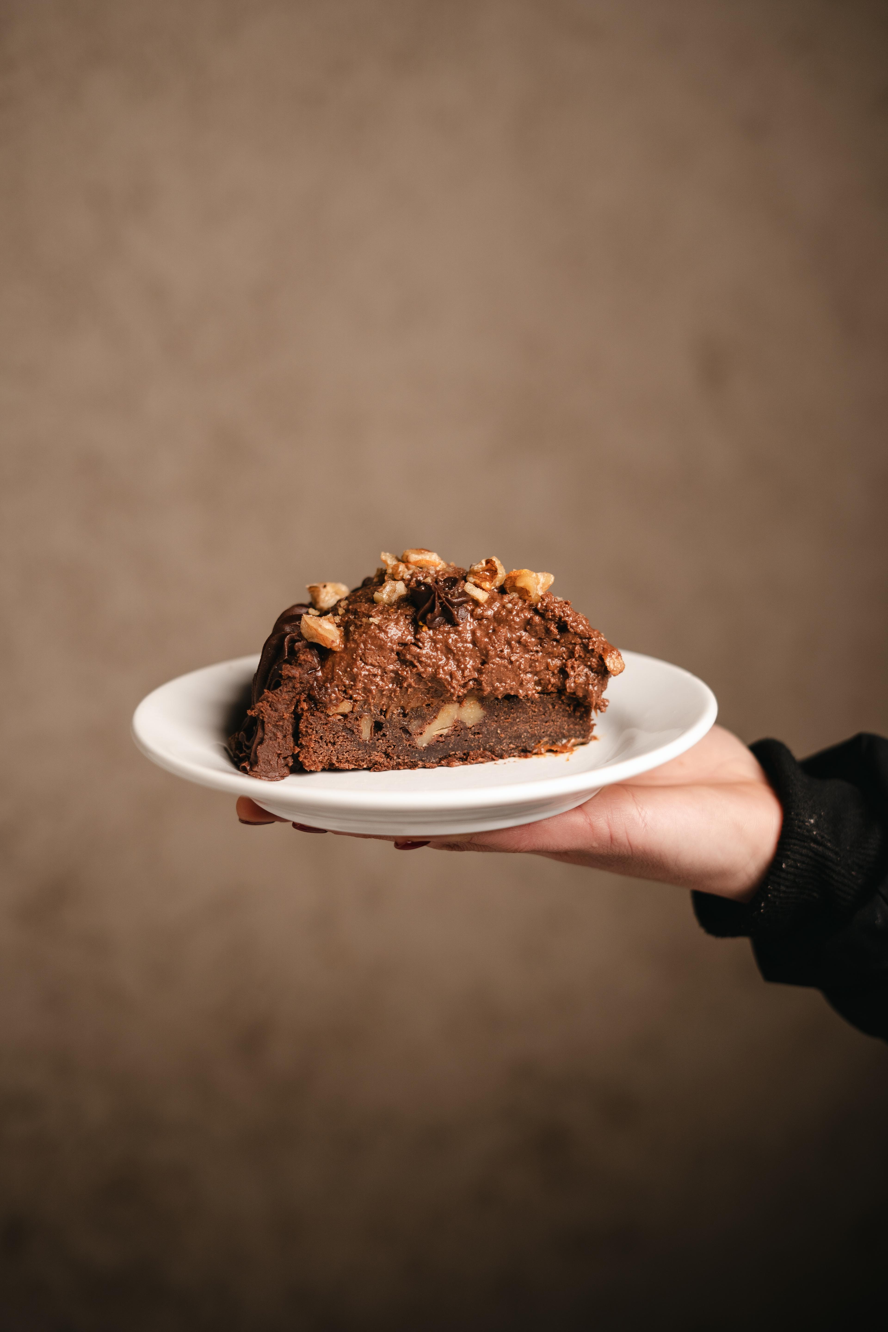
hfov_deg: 27.0
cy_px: 666
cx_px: 444
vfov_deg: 39.6
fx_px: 1850
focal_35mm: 50
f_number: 2.5
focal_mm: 50
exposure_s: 1/200
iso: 125
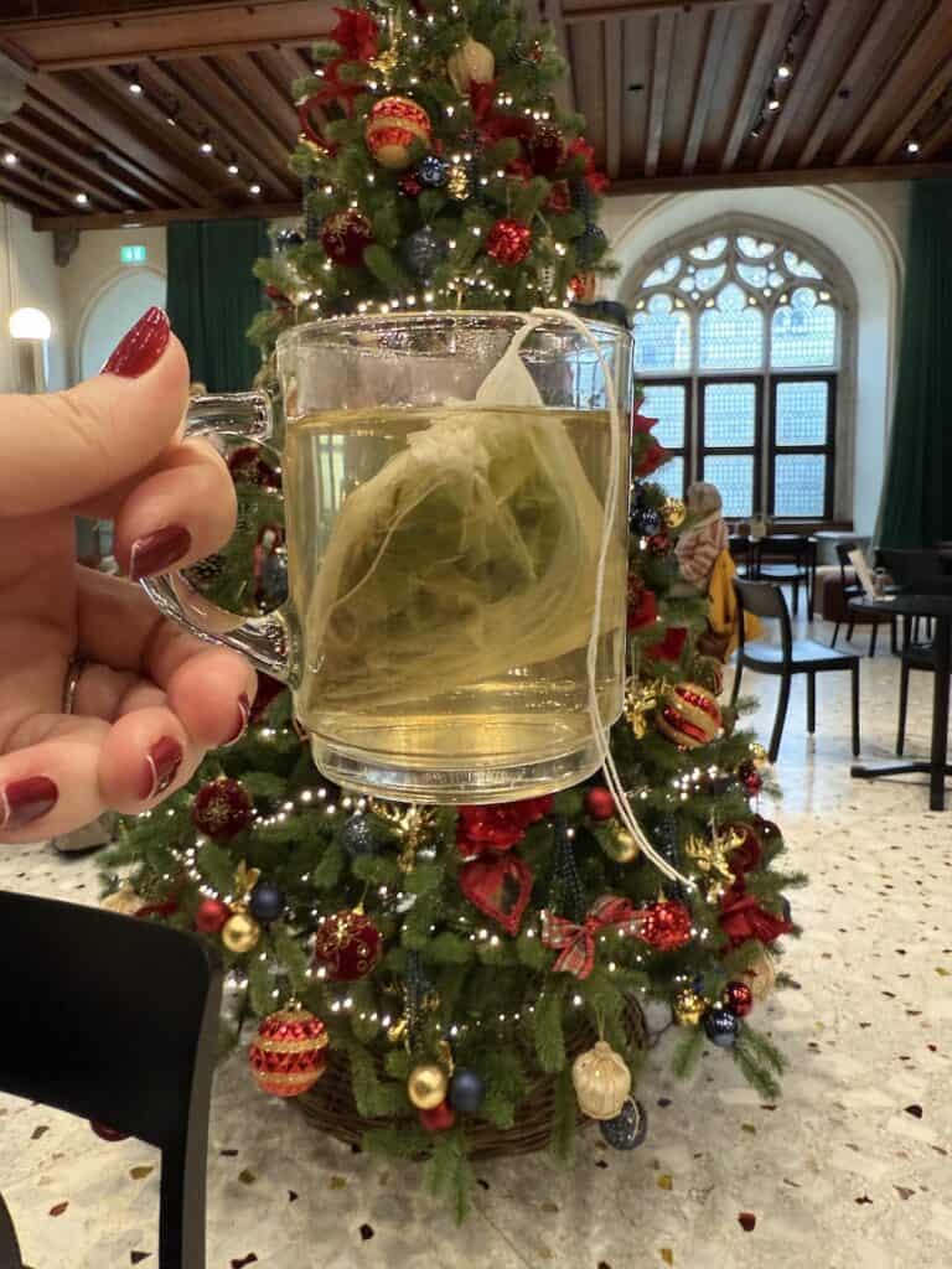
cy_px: 634
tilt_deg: -6.3
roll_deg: +0.7
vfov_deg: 71.6
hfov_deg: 56.8
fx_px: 880
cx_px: 476
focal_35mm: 24
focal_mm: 2.22
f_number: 2.2
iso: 500
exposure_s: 1/51
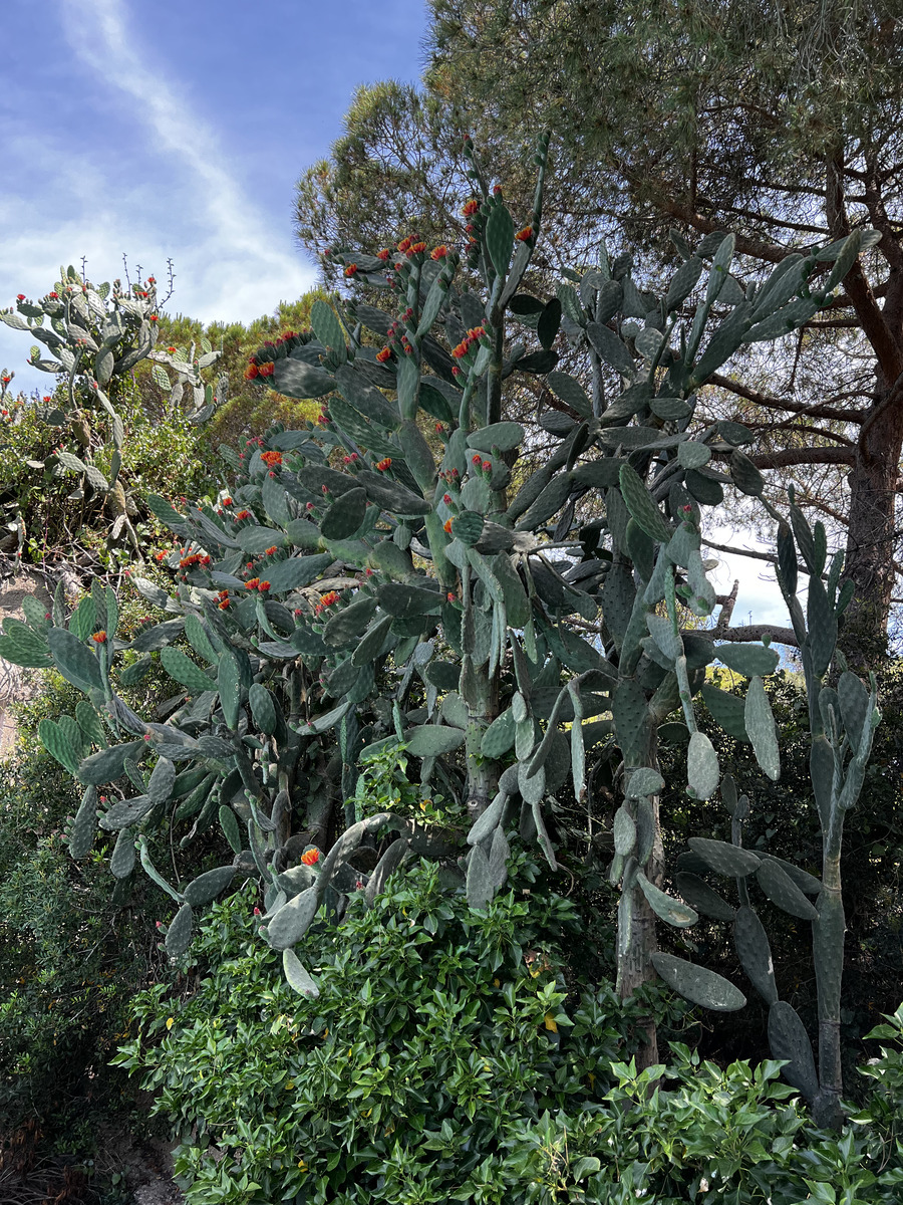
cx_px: 452
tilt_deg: +19.2
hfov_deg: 53.1
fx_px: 904
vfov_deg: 67.3
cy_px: 602
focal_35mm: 26
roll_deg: +0.9
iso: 50
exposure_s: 1/526
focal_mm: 5.7
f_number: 1.5
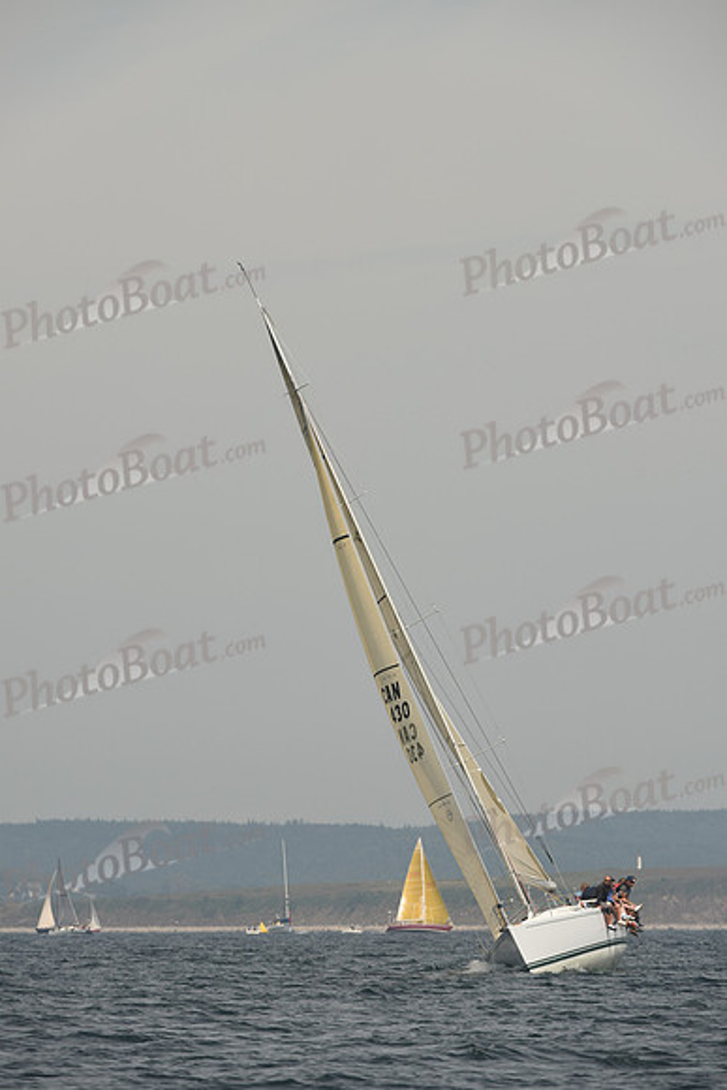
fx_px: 10292
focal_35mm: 340
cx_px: 364
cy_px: 545
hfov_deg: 4.0
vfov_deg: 6.1
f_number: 8
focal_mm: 340
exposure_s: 1/800
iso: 250
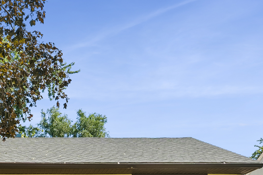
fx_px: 380
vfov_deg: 24.6
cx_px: 1
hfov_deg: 34.7
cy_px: 182
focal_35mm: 52
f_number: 9
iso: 400
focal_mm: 14
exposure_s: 1/200
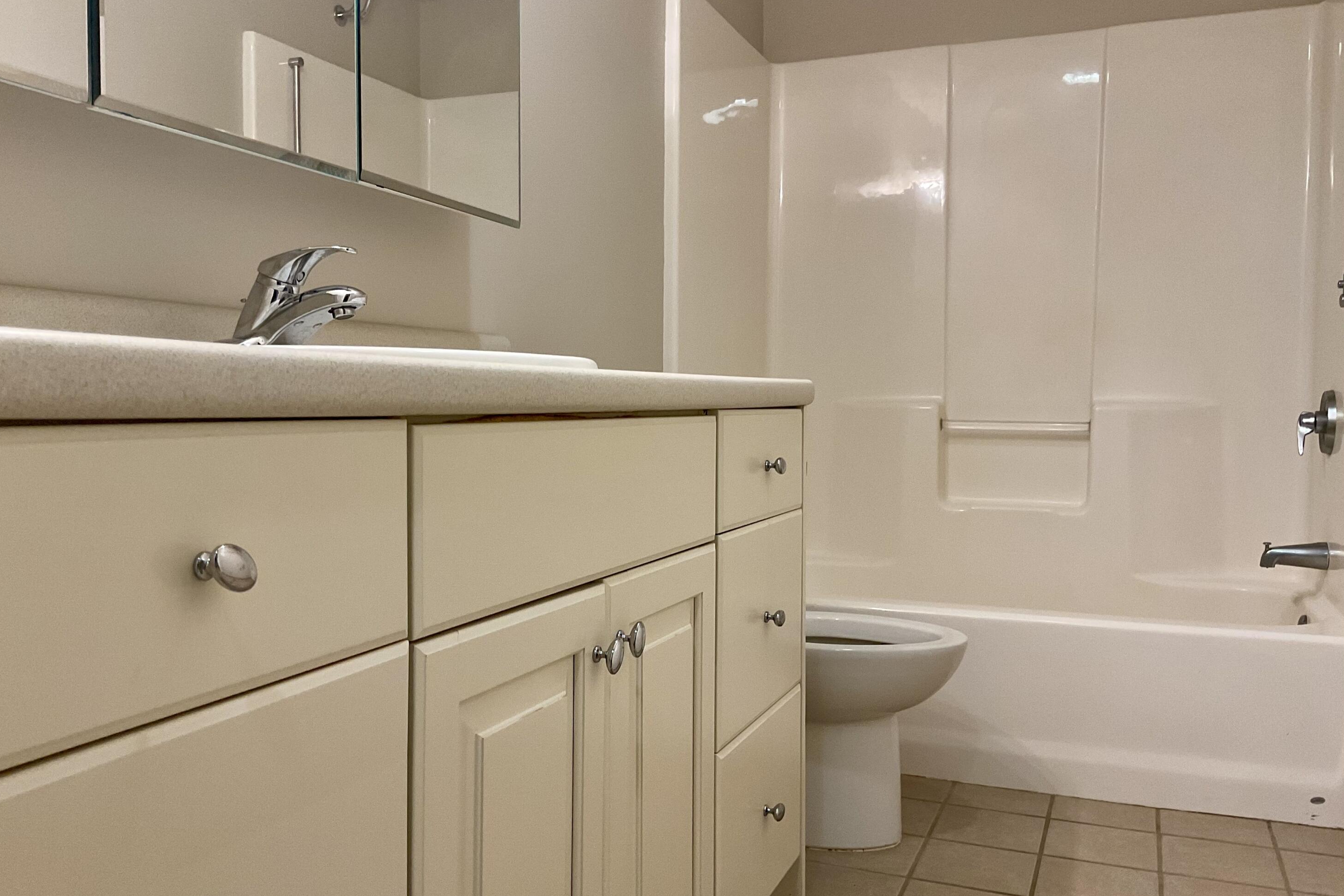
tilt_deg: -3.0
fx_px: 1157
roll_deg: -0.2
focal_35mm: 31
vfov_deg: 42.3
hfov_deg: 60.3
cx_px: 654
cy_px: 455
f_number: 1.8
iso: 64
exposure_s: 1/60
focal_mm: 3
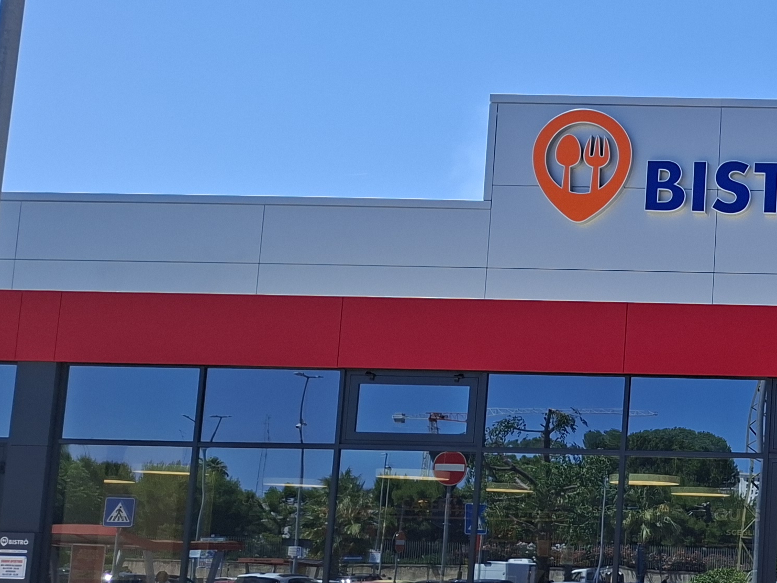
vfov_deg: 23.5
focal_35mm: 62
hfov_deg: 27.0
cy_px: 403
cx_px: 971
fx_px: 1392
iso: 50
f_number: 1.8
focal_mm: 5.54
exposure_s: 1/2193
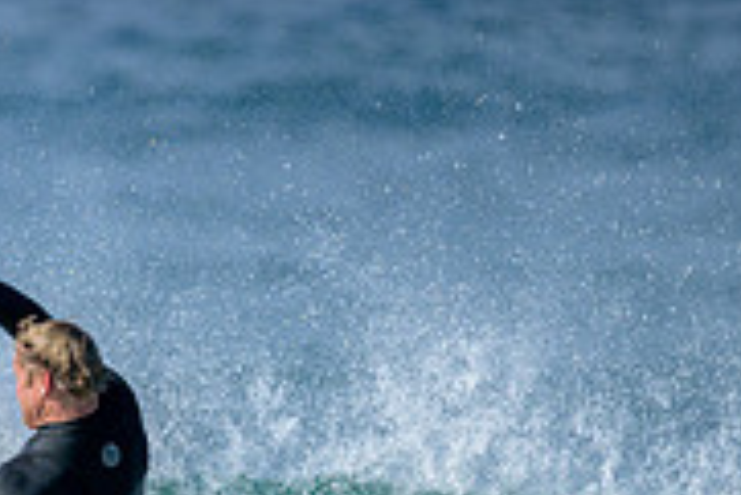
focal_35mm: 2567
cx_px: -8
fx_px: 52878
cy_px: 714
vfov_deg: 0.5
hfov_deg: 0.8
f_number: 6.3
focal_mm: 800
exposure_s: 1/2500
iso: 450
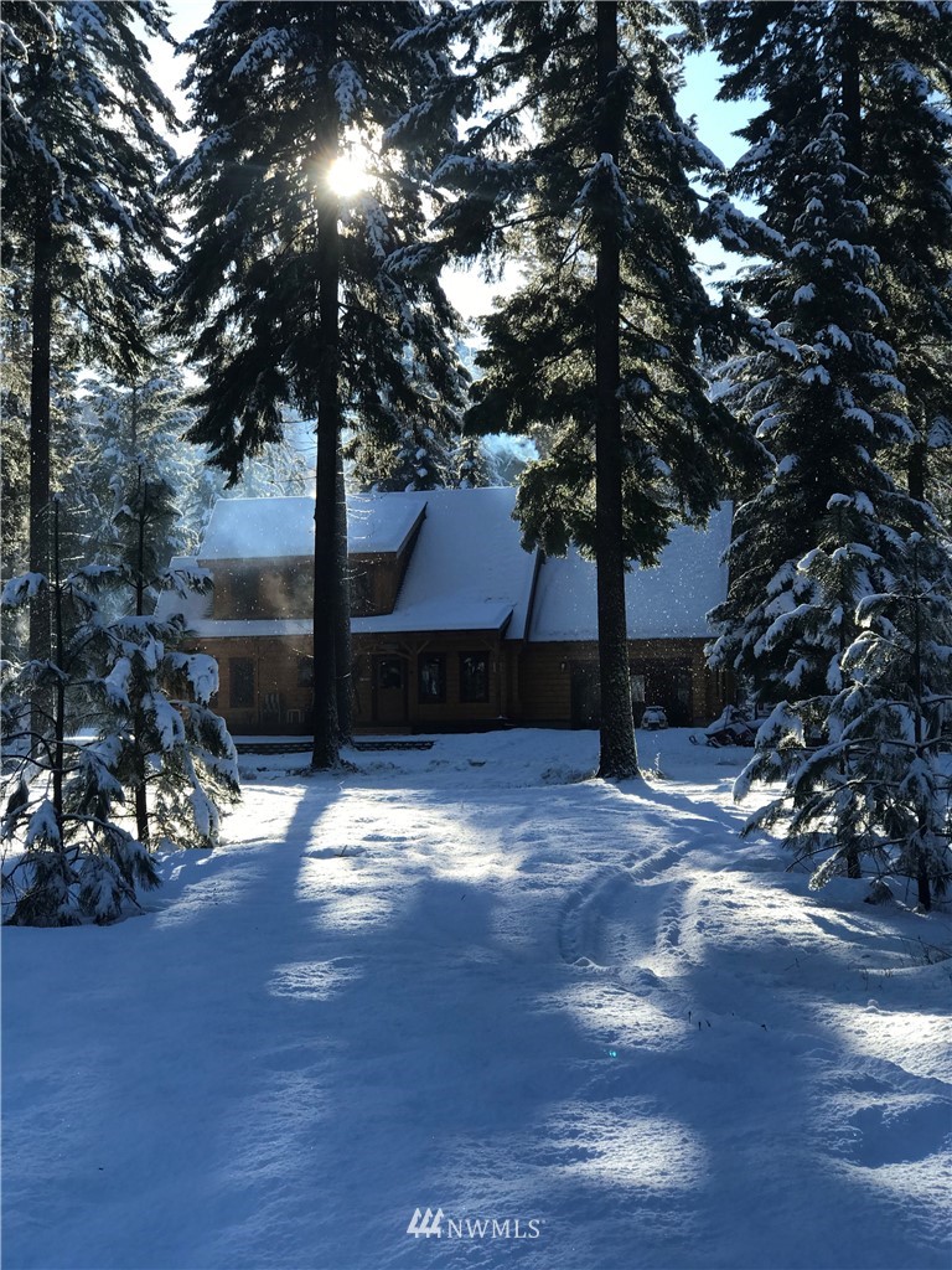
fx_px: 2090
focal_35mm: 57
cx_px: 476
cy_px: 635
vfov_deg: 33.8
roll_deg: +0.6
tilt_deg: +4.4
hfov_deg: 25.7
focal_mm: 6.6
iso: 20
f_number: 2.8
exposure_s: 1/377
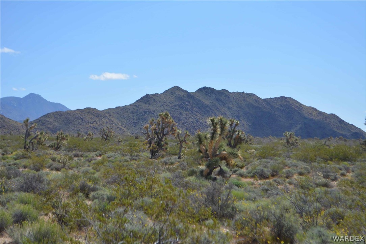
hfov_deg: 24.6
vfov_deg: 16.6
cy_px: 122
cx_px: 183
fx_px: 839
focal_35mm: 82
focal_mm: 55
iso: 400
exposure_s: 1/1600
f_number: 7.1
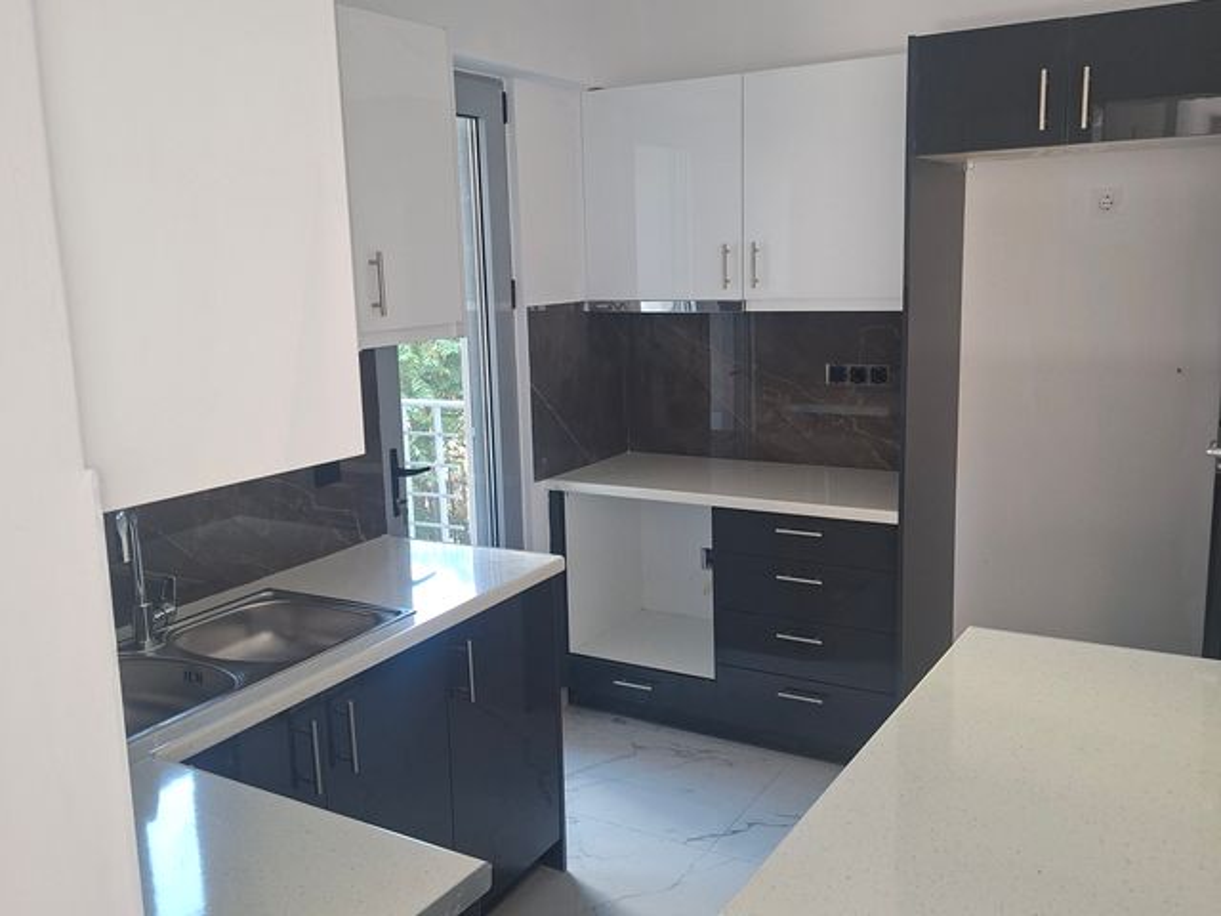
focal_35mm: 23
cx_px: 610
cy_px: 458
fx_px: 811
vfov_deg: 58.9
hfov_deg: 73.9
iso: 200
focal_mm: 5.54
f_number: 1.8
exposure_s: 1/100
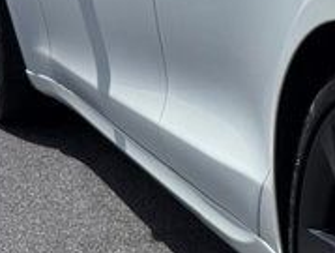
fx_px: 1329
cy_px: 122
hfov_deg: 11.7
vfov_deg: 10.9
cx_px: 816
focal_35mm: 137
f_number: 1.78
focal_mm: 6.76
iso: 80
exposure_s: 1/10309
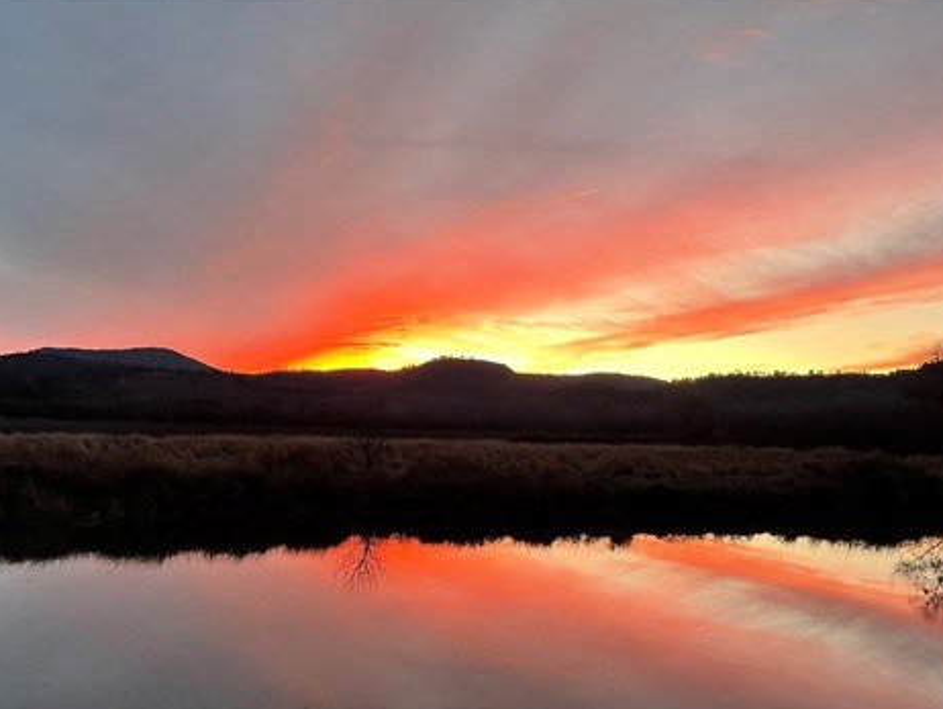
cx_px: 484
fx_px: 981
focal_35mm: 36
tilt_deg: -2.4
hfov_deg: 51.3
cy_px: 478
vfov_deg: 39.2
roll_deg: -0.8
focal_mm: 4.2
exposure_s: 1/64
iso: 125
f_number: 1.6
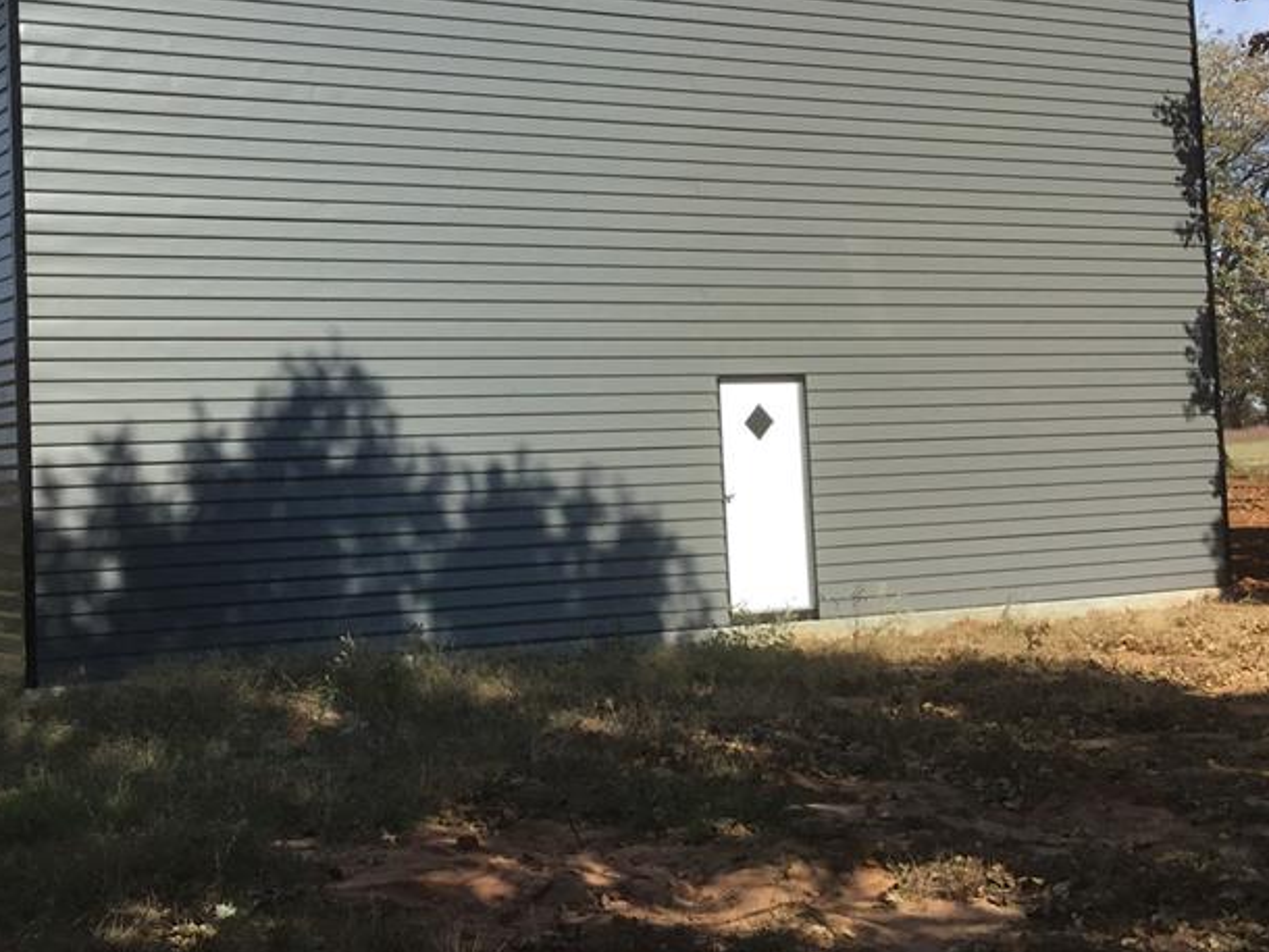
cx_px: 387
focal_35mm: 52
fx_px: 1907
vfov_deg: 27.9
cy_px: 353
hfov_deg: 36.3
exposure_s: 1/1274
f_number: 2.4
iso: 25
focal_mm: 3.3
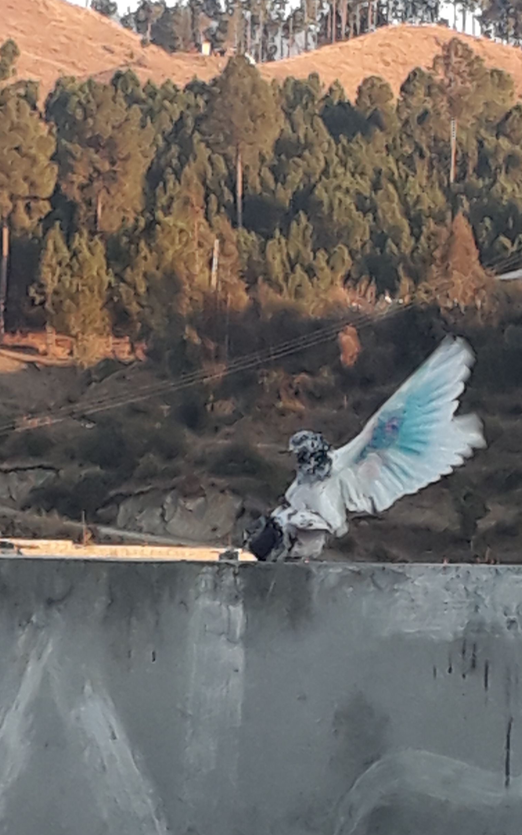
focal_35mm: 49
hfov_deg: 26.3
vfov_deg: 39.8
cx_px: 236
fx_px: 1115
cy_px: 640
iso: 40
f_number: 1.9
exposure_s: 1/166
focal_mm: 3.6
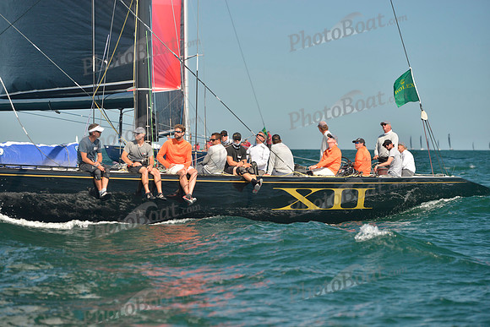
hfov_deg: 15.8
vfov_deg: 10.6
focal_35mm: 130
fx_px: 1770
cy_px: 164
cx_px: 245
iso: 400
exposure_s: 1/1250
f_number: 5
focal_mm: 130
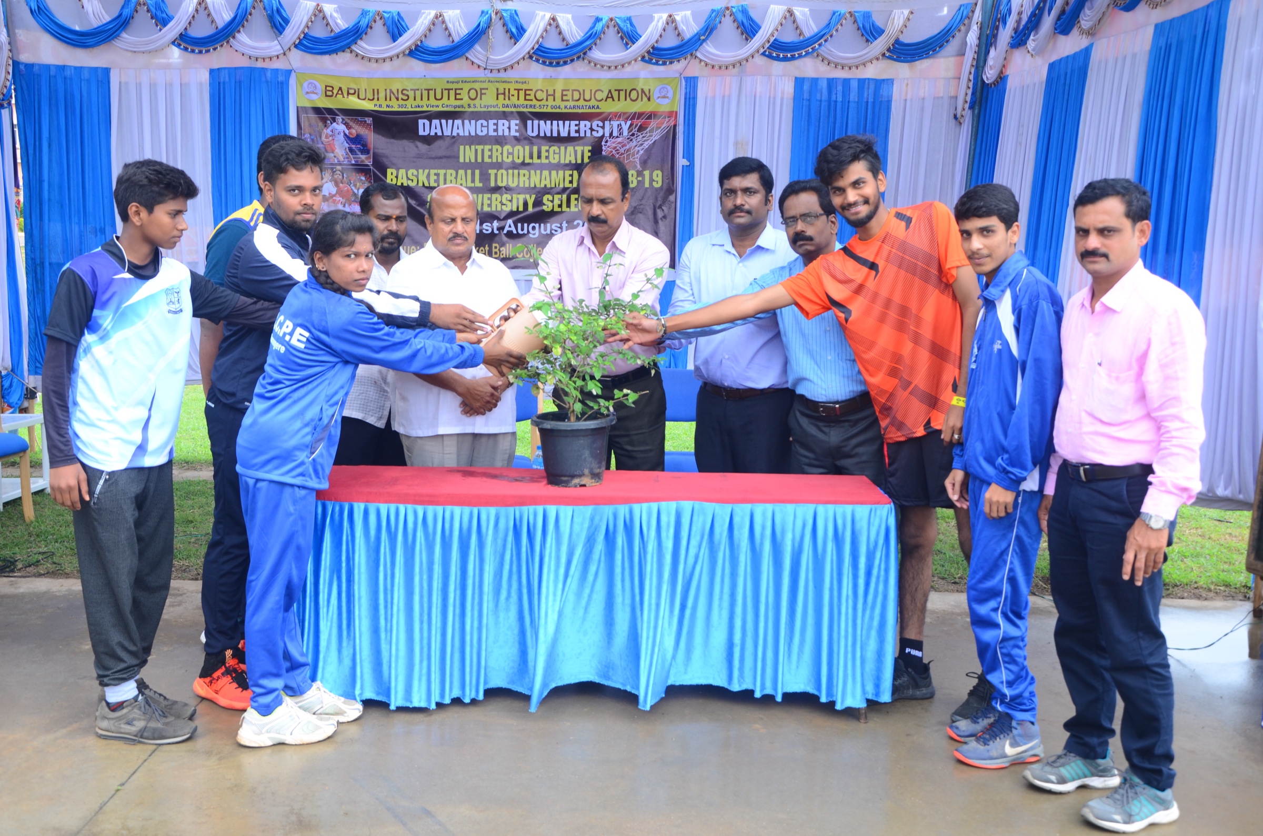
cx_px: 632
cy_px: 418
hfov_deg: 51.4
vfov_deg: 35.3
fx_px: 1313
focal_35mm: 38
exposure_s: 1/125
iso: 250
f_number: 5.6
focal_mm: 25
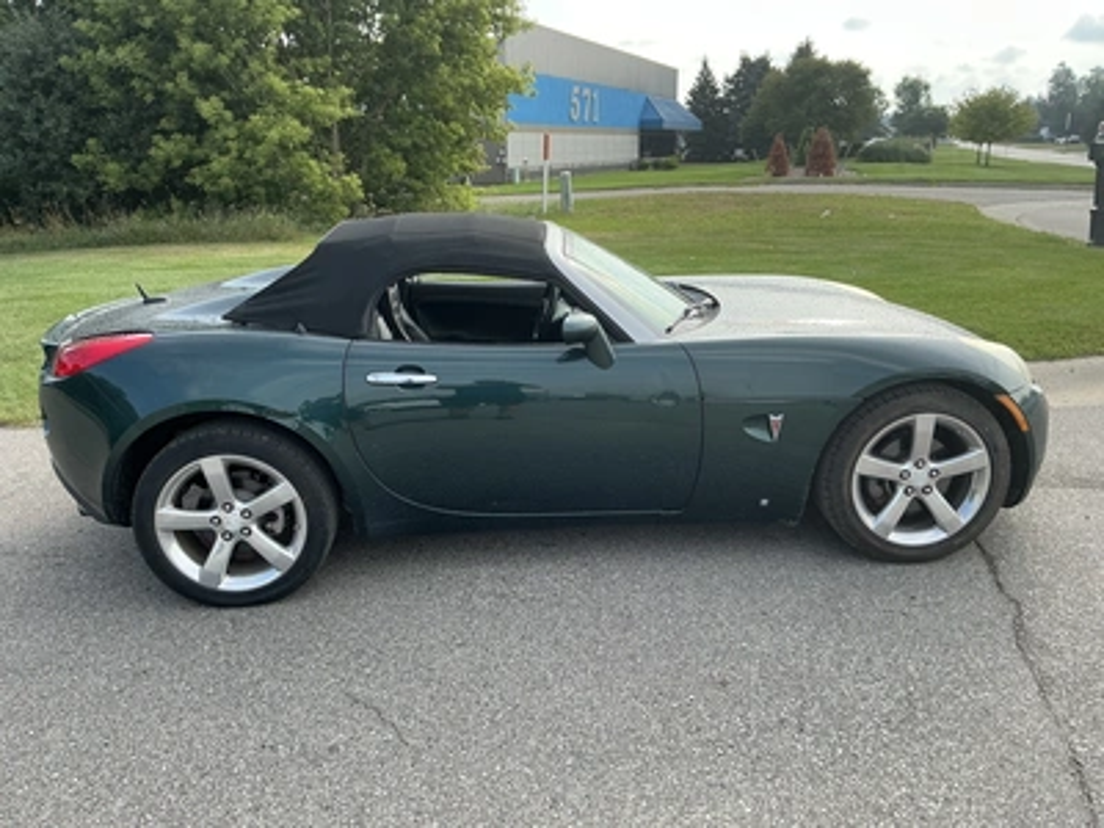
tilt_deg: -15.4
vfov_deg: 49.7
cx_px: 552
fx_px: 893
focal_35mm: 28
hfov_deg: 63.4
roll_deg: +0.1
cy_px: 414
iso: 25
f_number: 1.8
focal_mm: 3
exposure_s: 1/504
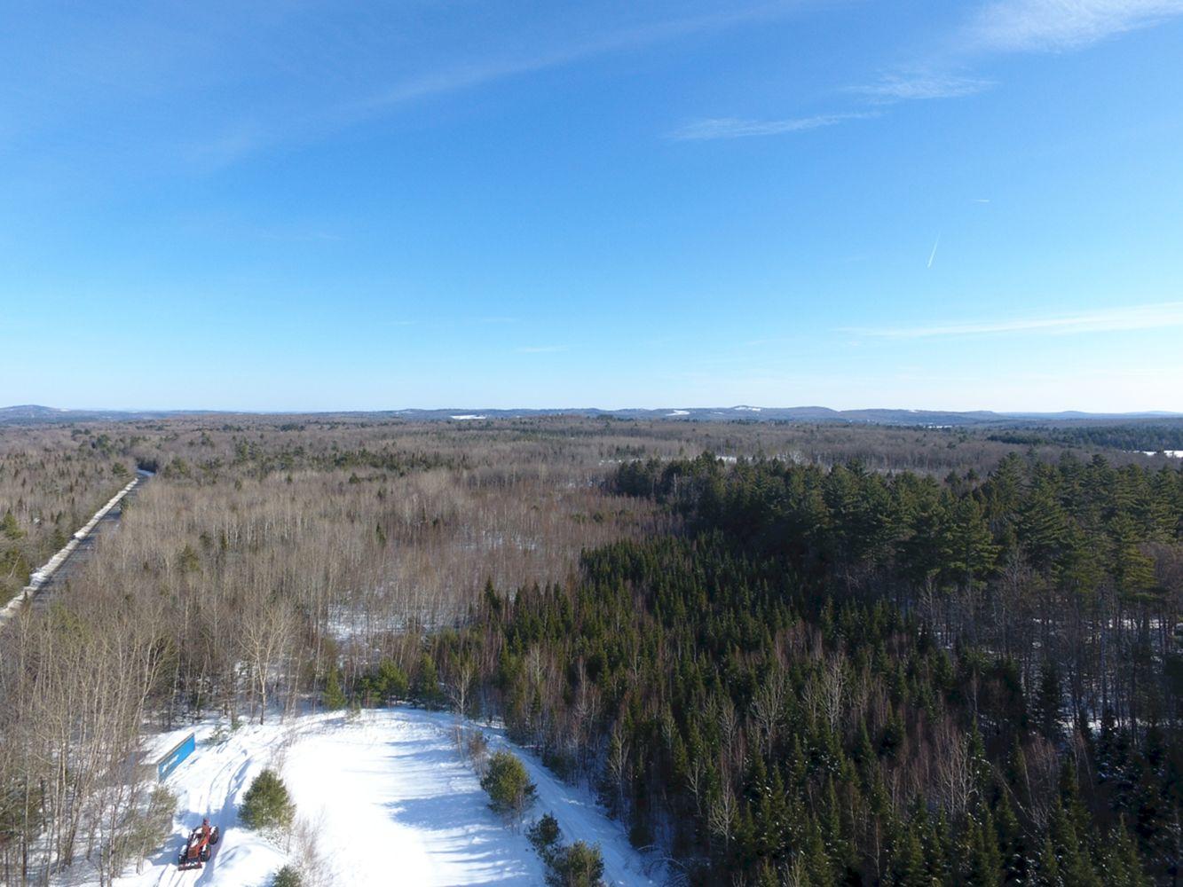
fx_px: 684
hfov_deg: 81.7
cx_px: 592
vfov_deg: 66.0
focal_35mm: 20
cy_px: 444
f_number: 2.8
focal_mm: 3.61
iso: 100
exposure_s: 1/668
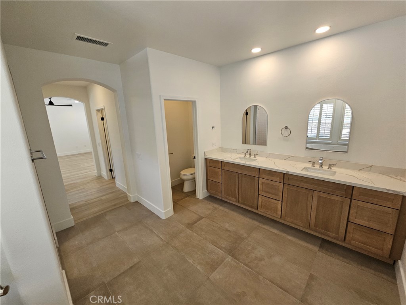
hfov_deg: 106.2
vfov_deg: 89.9
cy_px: 152
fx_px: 152
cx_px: 203
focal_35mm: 13
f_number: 2.2
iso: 80
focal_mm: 2.2
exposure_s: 1/60
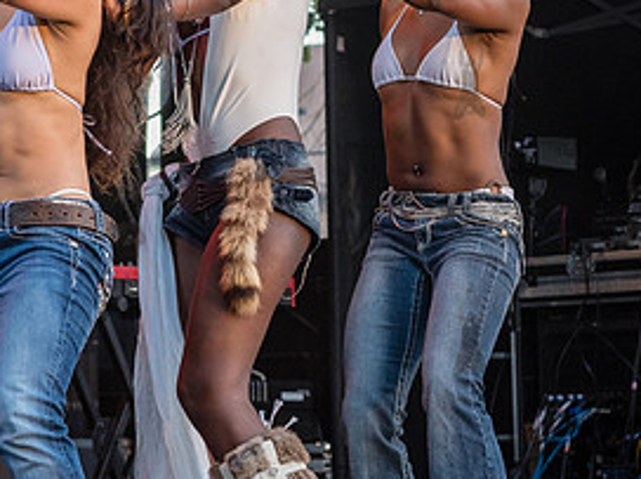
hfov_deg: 12.5
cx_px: 238
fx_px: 2921
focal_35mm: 158
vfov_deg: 9.4
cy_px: 129
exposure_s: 1/1250
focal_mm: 60
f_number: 4
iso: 1000
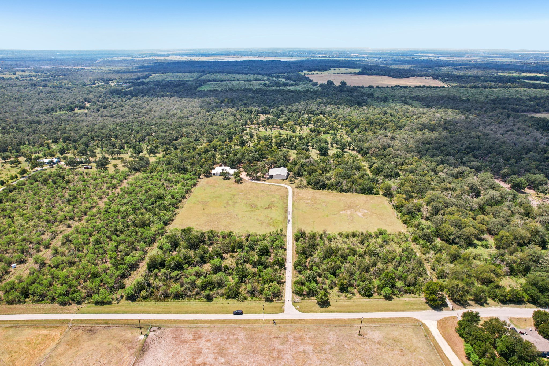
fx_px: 335
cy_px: 183
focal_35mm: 22
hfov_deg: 78.6
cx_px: 274
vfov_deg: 57.2
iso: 140
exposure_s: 1/2500
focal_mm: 8.38
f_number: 2.8
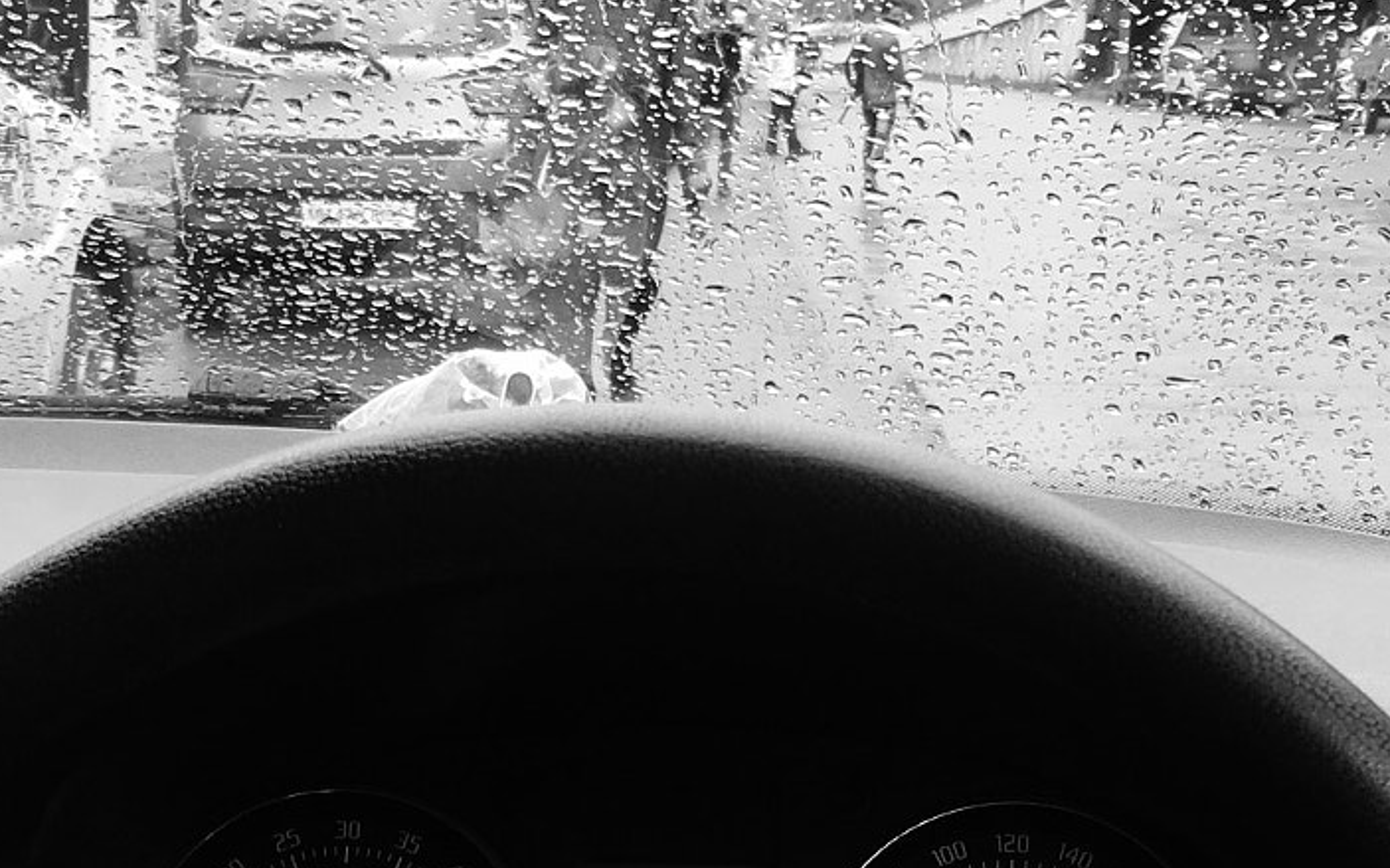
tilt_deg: -14.3
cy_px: 781
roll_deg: -2.5
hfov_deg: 29.4
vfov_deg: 18.3
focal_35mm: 70
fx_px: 2651
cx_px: 635
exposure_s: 1/199
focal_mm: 4.15
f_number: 2.2
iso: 25
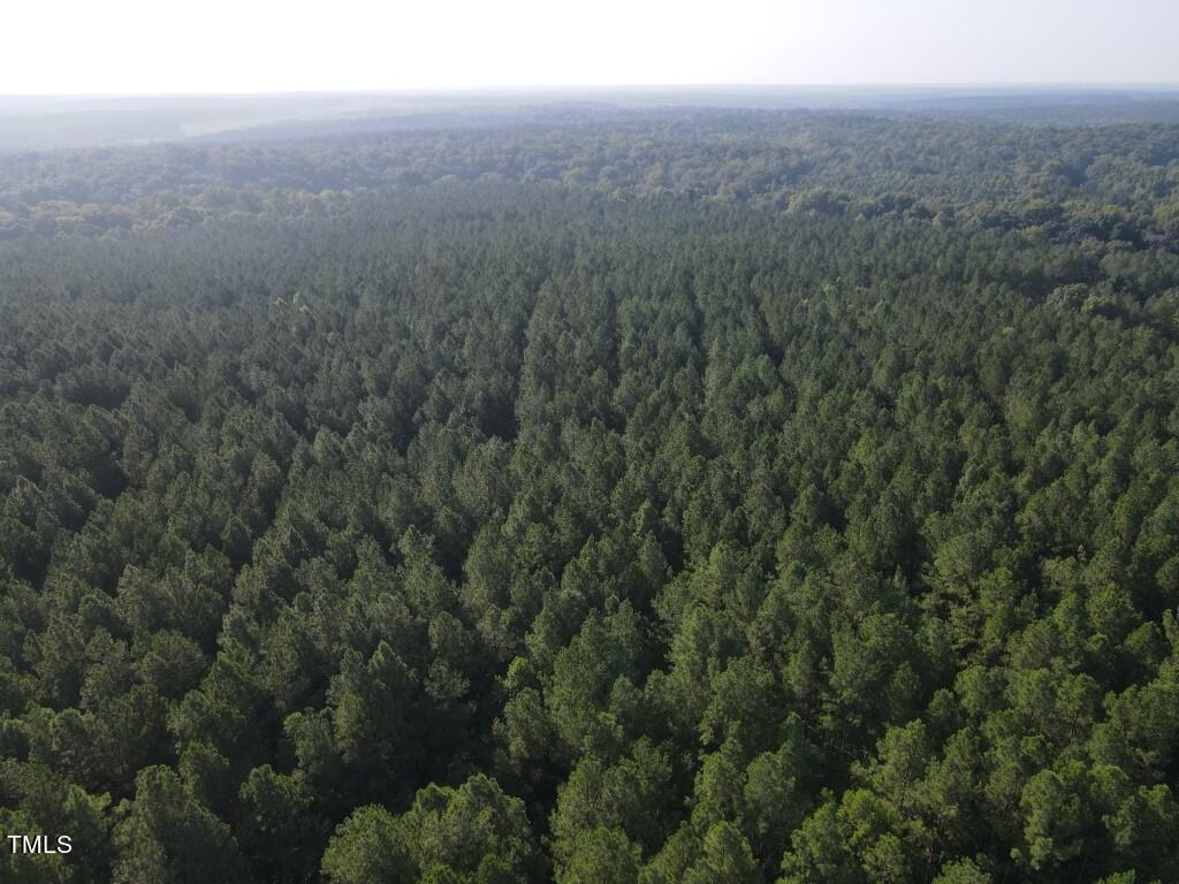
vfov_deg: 56.8
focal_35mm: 24
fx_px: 817
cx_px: 590
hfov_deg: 71.6
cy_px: 442
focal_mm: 4.5
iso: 100
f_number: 2.8
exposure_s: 1/400
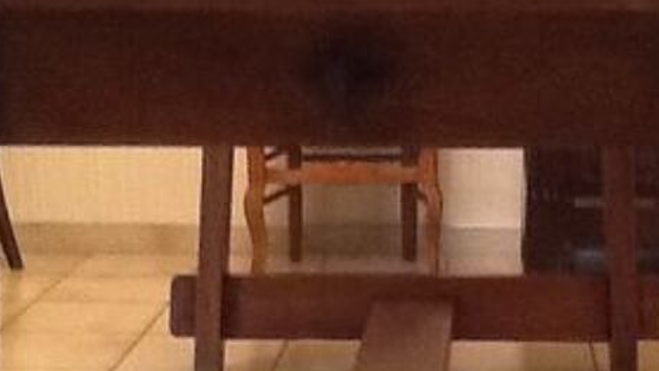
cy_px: 450
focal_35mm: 103
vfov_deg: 11.5
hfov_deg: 20.7
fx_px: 1801
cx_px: 395
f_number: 2.4
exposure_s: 1/30
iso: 200
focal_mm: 2.03
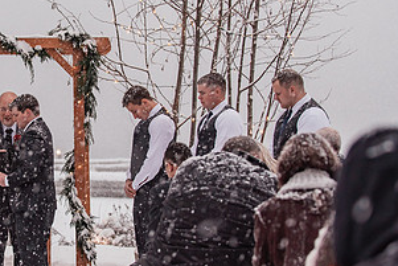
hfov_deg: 15.0
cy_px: 116
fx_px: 1493
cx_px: 33
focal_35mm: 135
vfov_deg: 10.2
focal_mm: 70
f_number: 3.2
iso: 100
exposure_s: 1/160
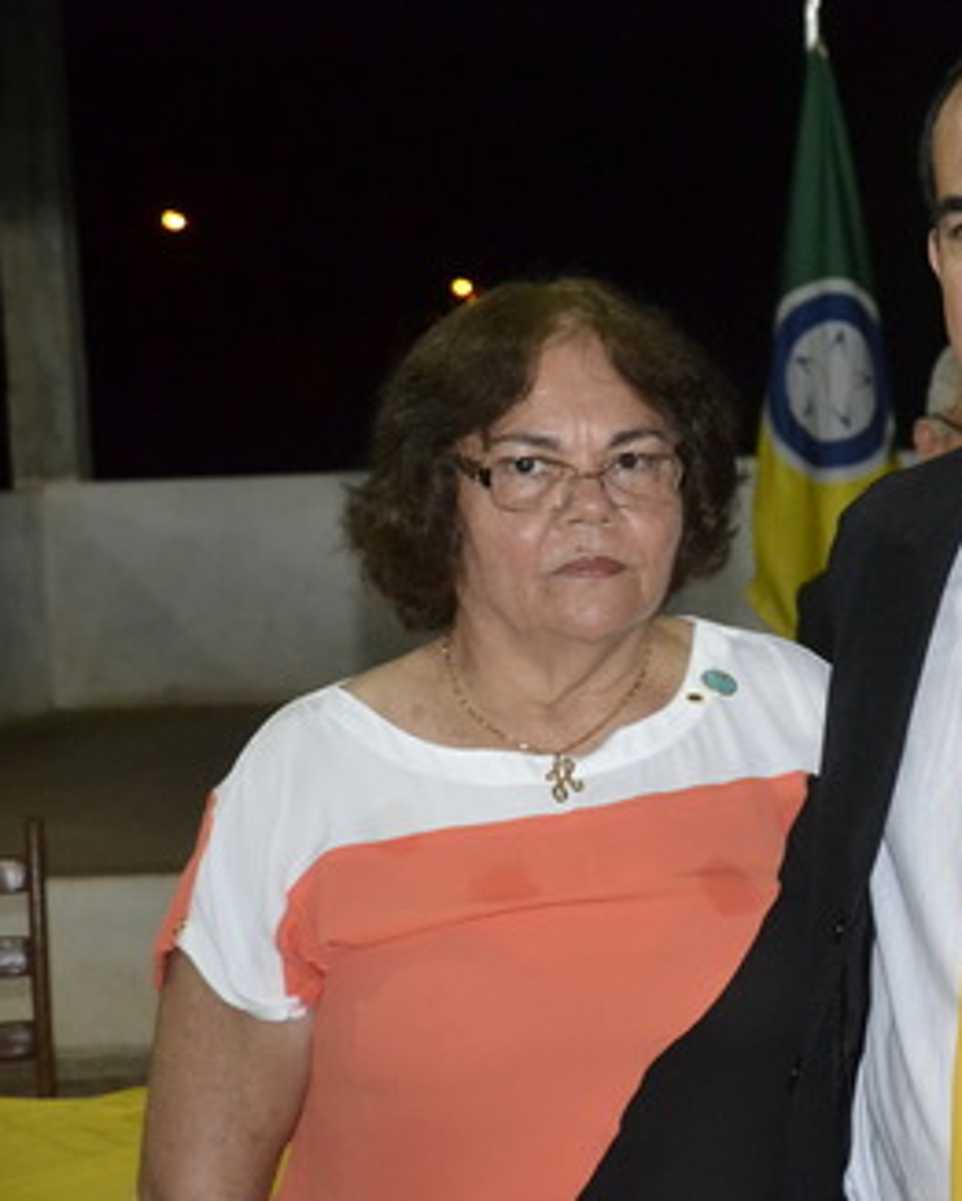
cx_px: 897
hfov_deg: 20.1
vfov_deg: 25.5
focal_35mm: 75
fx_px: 2658
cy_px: 600
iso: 3200
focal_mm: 35
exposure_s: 1/60
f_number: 4.2
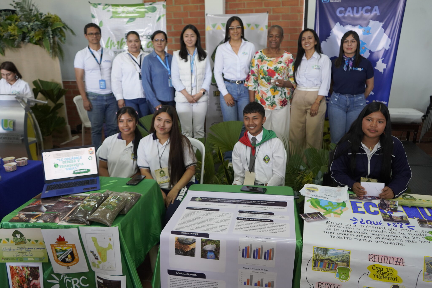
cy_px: 144
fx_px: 336
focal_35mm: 28
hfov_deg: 65.5
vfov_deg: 46.4
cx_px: 216
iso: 2000
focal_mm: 28
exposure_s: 1/160
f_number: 4
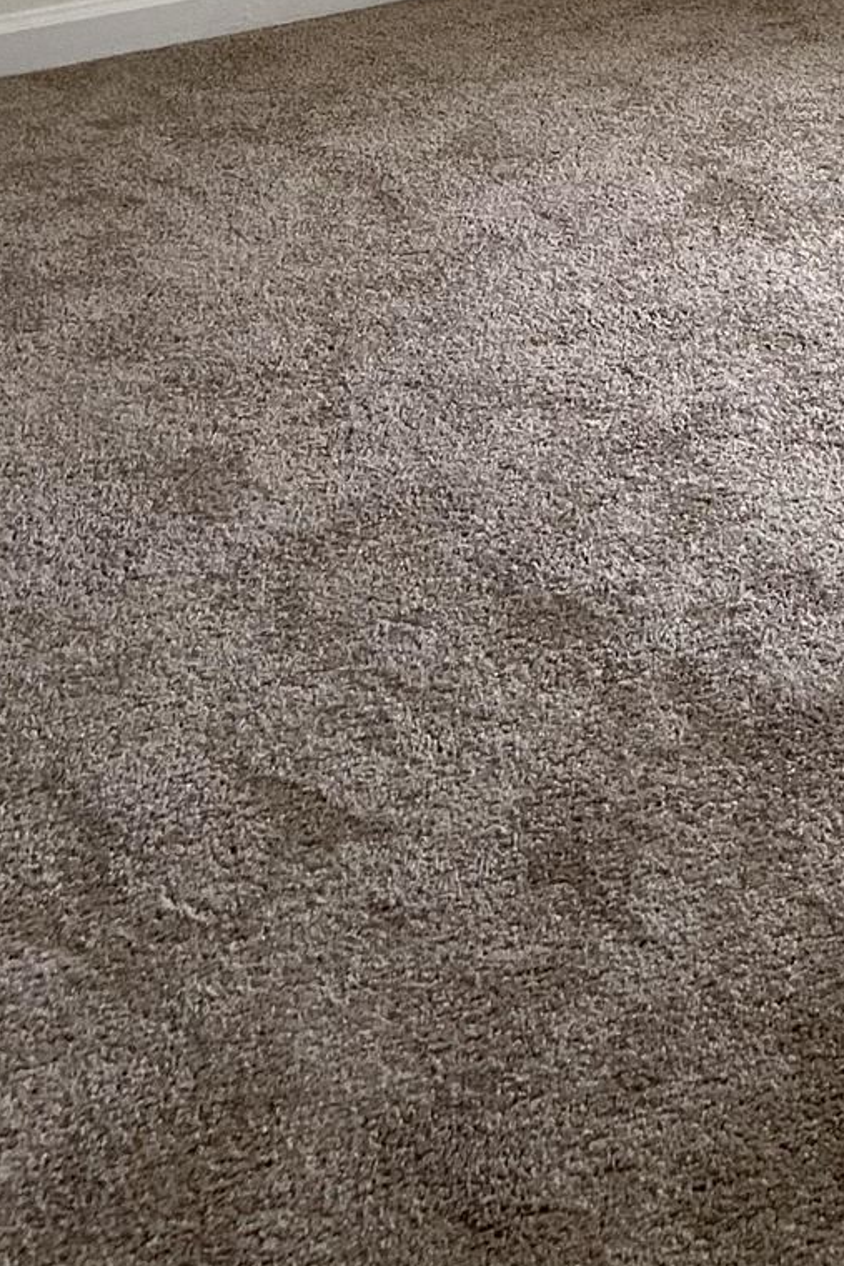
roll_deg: +0.9
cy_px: -338
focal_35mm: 82
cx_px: 846
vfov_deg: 22.4
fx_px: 2882
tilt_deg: -8.8
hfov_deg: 16.3
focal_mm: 4.25
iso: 160
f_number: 1.8
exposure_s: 1/60
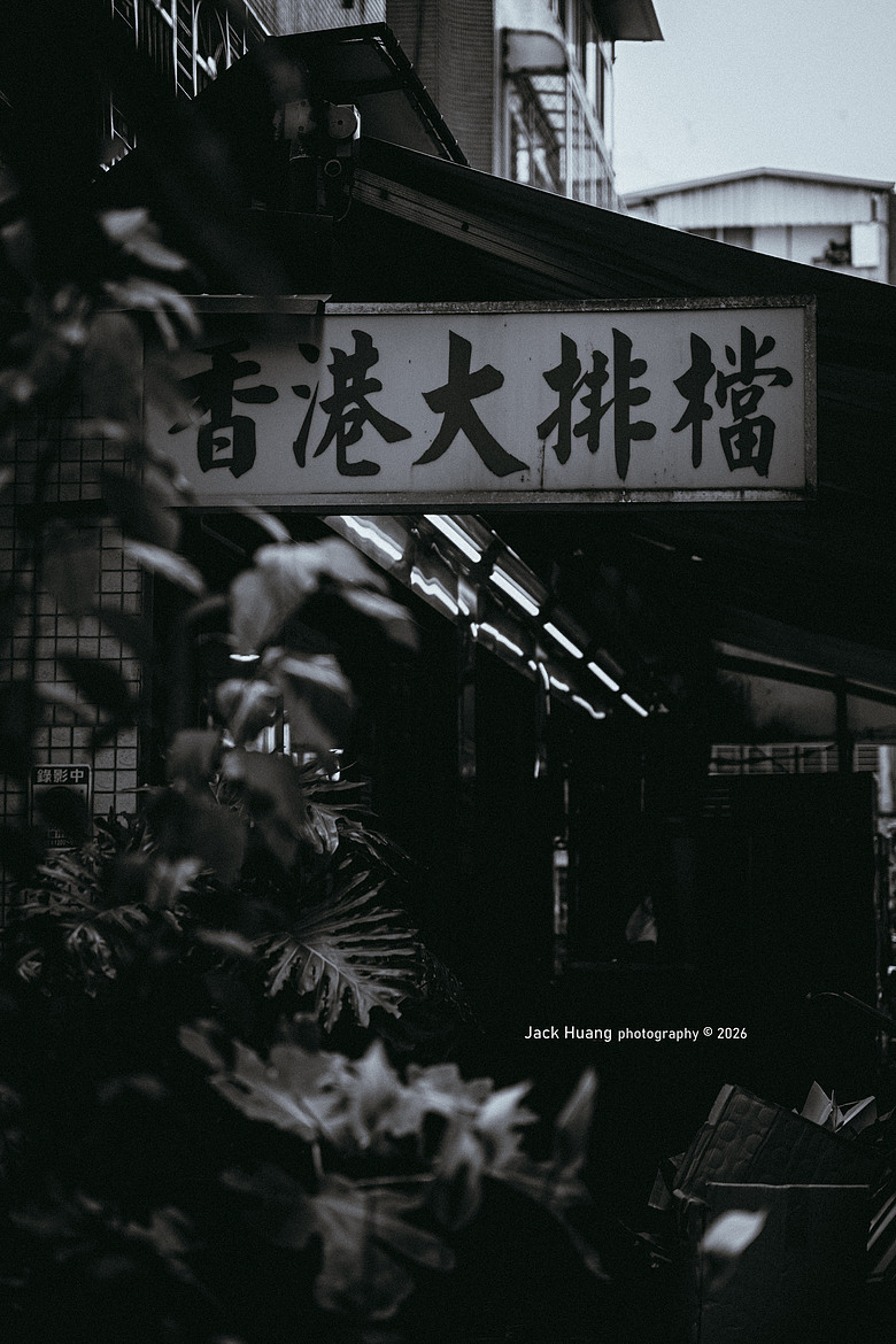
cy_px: 672
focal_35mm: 70
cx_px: 448
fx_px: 2613
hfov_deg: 19.5
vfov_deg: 28.8
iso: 125
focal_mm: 70
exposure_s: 1/250
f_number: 2.8
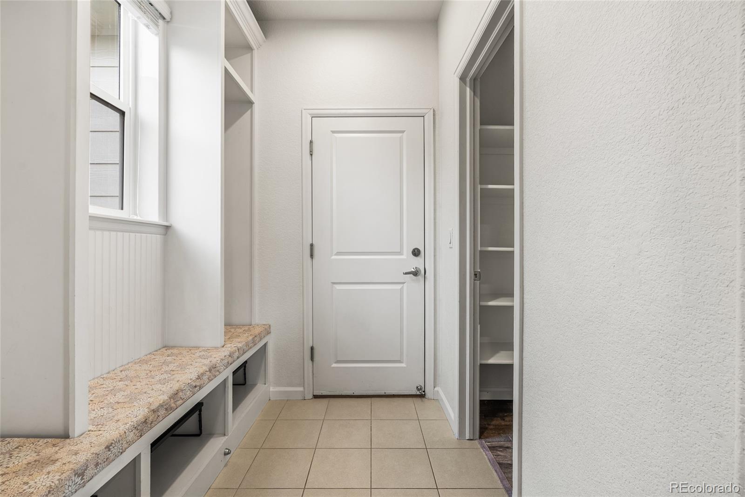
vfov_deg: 73.8
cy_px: 248
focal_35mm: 16
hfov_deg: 96.7
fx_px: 331
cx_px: 372
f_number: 8
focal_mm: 16
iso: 200
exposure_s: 1/2
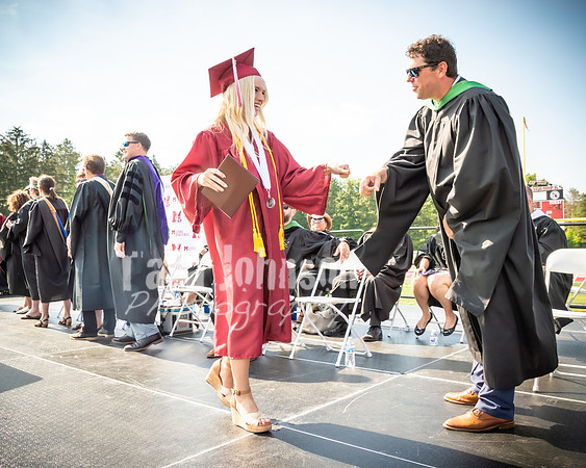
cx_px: 293
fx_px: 499
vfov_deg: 50.3
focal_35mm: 29
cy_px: 234
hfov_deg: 60.9
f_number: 7.1
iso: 200
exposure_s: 1/500
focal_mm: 17
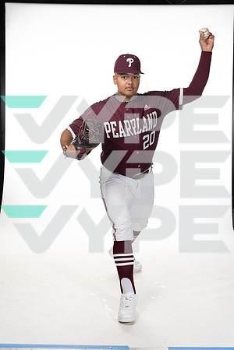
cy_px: 175
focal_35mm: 49
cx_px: 117
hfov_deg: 27.5
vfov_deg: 40.3
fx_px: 478
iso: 400
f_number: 6.3
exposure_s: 1/250
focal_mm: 49
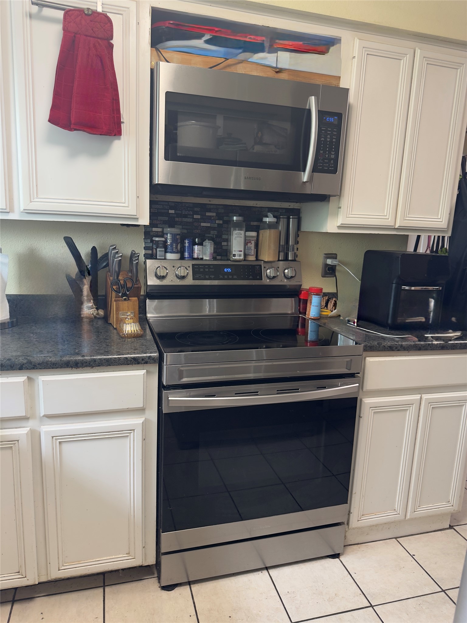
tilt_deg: -10.7
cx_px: 234
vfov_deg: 71.6
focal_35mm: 24
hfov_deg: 56.8
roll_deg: -2.6
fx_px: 432
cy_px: 312
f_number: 1.78
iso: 160
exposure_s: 1/60
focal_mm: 6.76
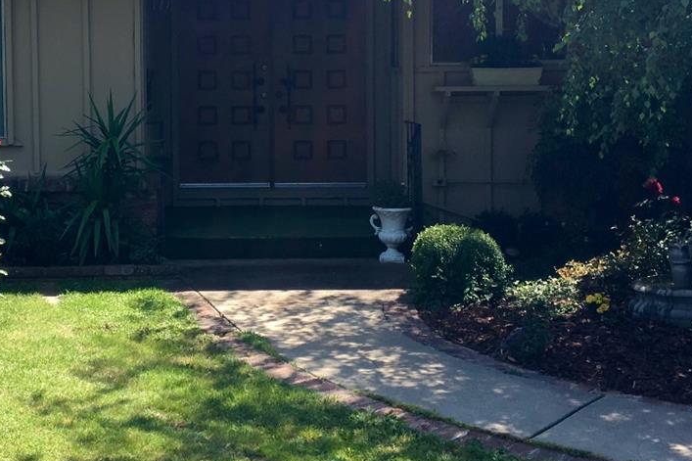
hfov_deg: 31.1
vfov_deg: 21.1
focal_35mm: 64
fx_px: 1230
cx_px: 210
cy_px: 125
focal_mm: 4.15
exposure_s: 1/396
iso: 25
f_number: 2.2
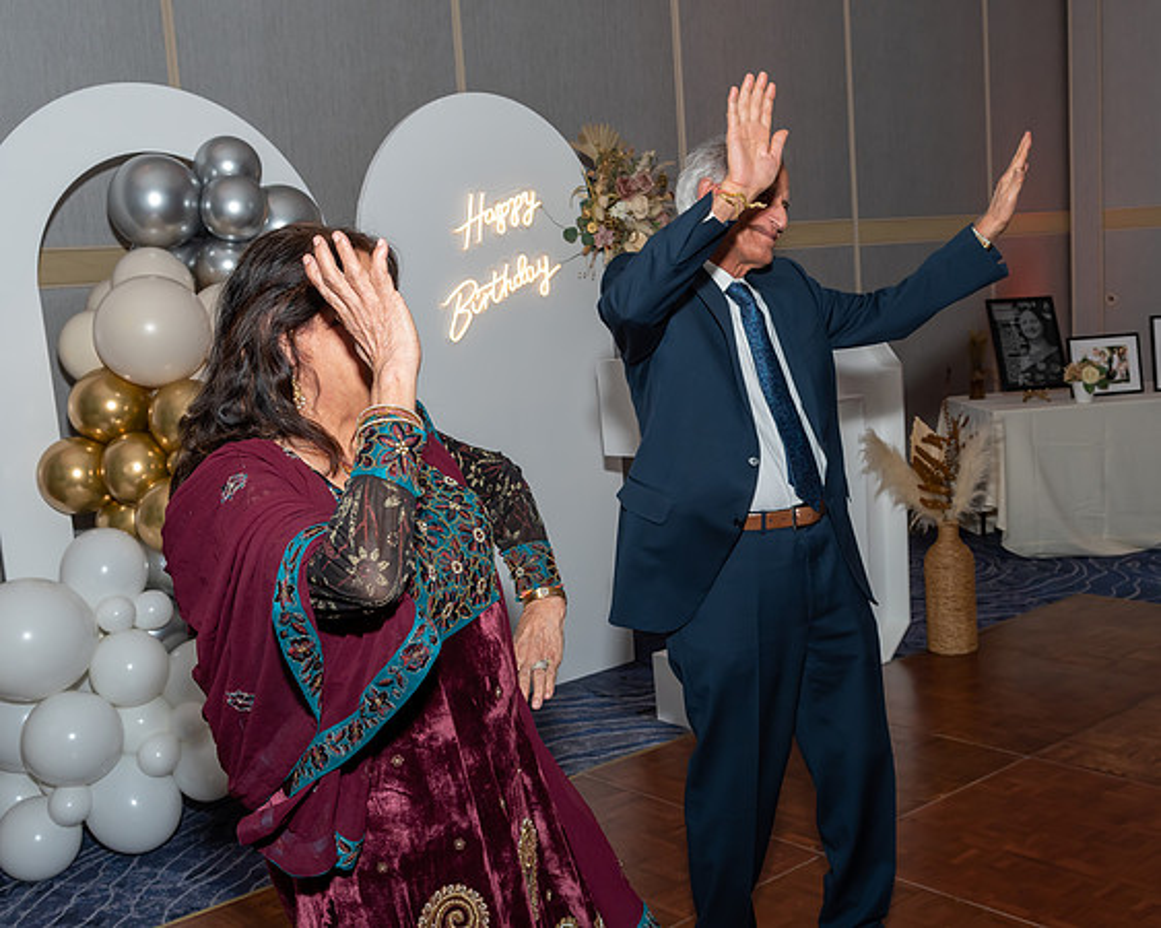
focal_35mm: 42
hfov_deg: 43.8
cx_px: 652
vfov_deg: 35.7
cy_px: 448
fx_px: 1442
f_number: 6.3
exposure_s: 1/250
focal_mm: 24
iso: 500
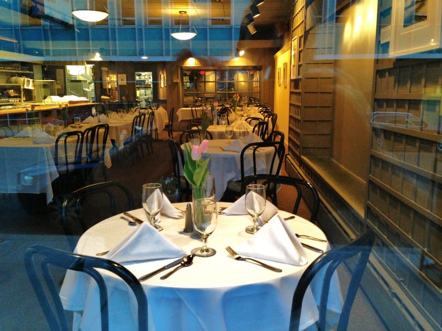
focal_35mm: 33
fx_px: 421
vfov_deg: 42.9
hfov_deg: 55.4
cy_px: 166
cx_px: 221
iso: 250
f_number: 2.4
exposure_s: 1/20
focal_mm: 4.13
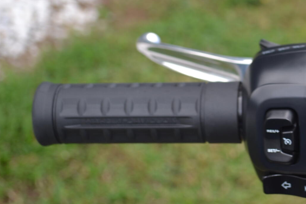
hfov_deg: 18.3
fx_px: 935
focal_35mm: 110
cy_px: 40
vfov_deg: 12.4
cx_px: 273
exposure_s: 1/200
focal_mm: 38
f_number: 5
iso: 100
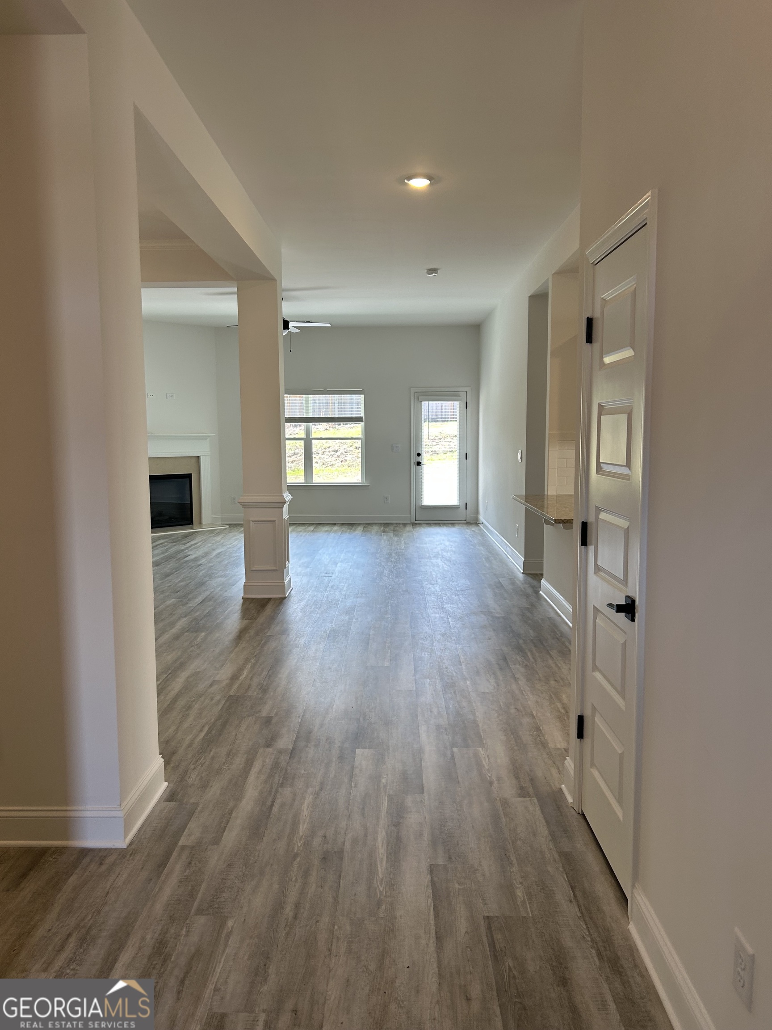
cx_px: 386
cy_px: 515
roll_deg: -1.6
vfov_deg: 67.3
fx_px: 773
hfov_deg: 53.1
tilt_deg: -5.5
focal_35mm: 26
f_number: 1.5
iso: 50
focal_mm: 5.7
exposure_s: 1/120
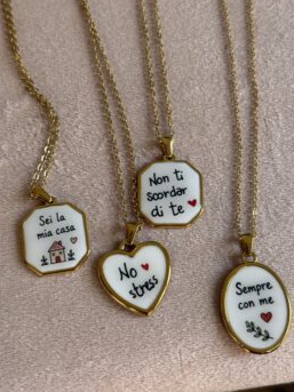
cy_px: 203
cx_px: 143
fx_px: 635
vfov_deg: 34.4
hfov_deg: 26.1
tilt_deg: -52.8
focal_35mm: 56
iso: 64
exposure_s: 1/382
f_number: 1.78
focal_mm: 6.76
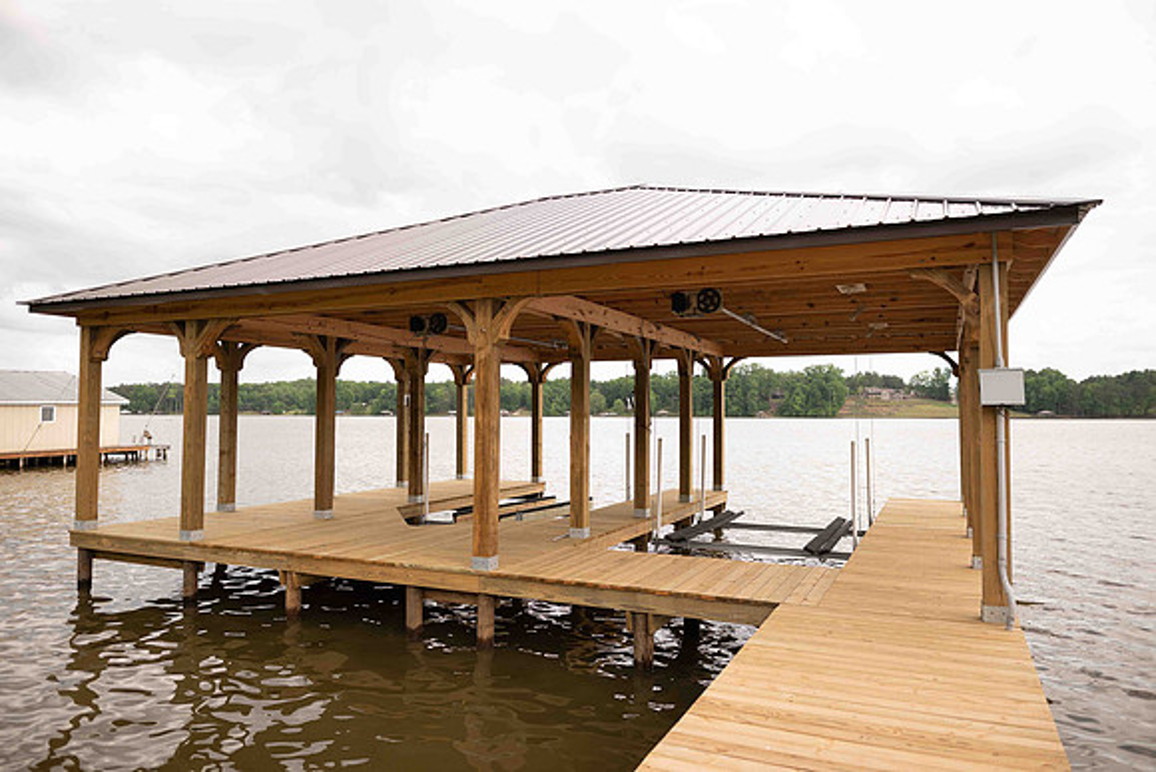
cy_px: 386
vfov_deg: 53.2
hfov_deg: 73.7
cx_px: 578
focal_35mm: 24
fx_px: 771
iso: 125
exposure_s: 1/1000
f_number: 2.5
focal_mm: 24
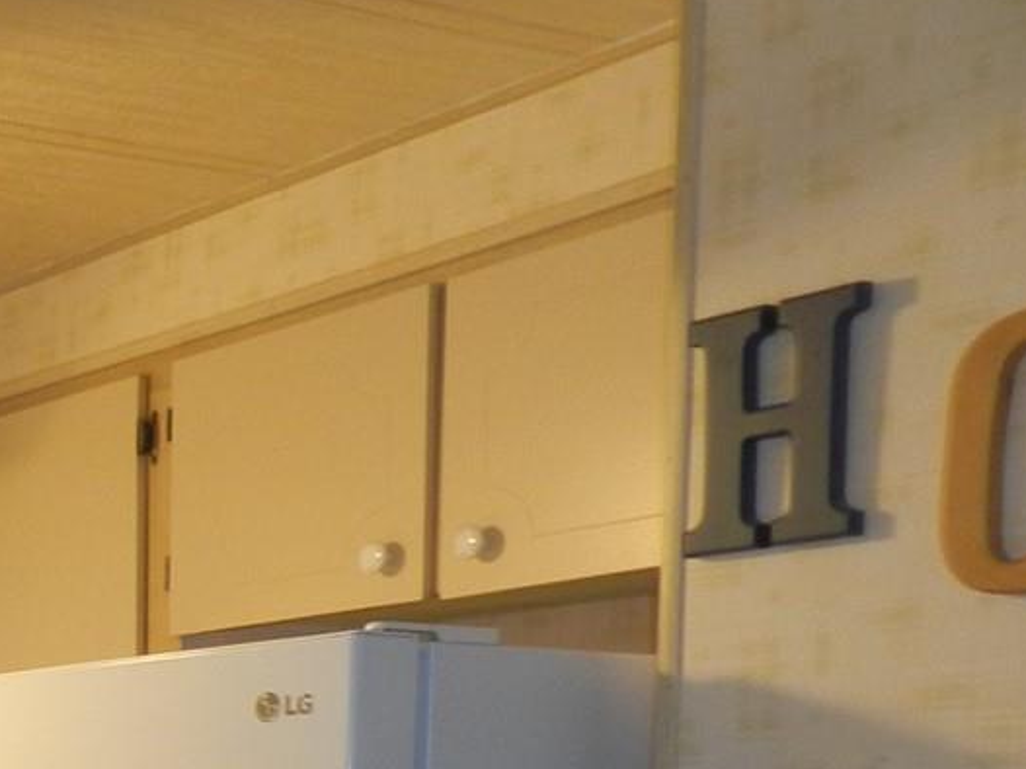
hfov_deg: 22.7
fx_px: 2074
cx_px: -507
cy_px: 988
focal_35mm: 70
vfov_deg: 19.4
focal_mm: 4
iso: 200
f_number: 3.4
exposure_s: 1/30
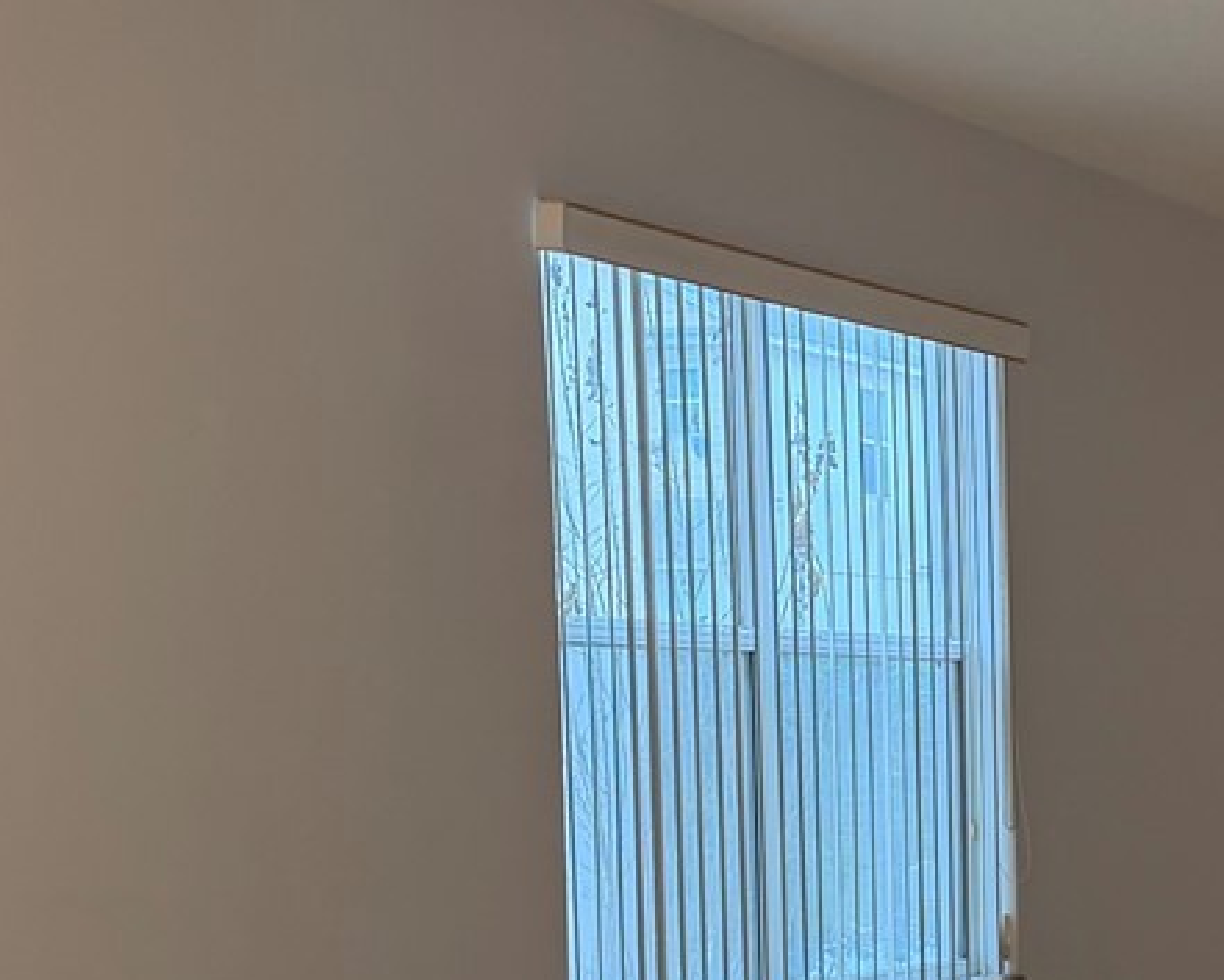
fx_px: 3080
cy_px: 1085
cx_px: 1321
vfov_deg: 17.4
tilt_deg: -5.6
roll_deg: +1.1
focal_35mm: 85
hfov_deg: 21.4
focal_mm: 6.76
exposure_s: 1/194
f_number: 1.78
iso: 125
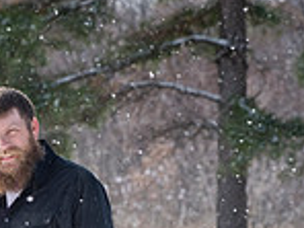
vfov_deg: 4.8
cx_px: -2
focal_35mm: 307
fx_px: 2696
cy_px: 372
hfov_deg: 6.4
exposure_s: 1/1000
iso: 640
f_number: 8
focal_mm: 105
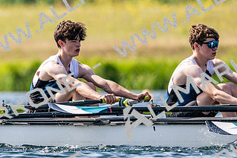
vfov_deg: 1.2
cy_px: 70
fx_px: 7346
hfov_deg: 1.8
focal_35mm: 1116
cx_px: 58
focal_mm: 400
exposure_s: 1/2500
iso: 280
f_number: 4.5
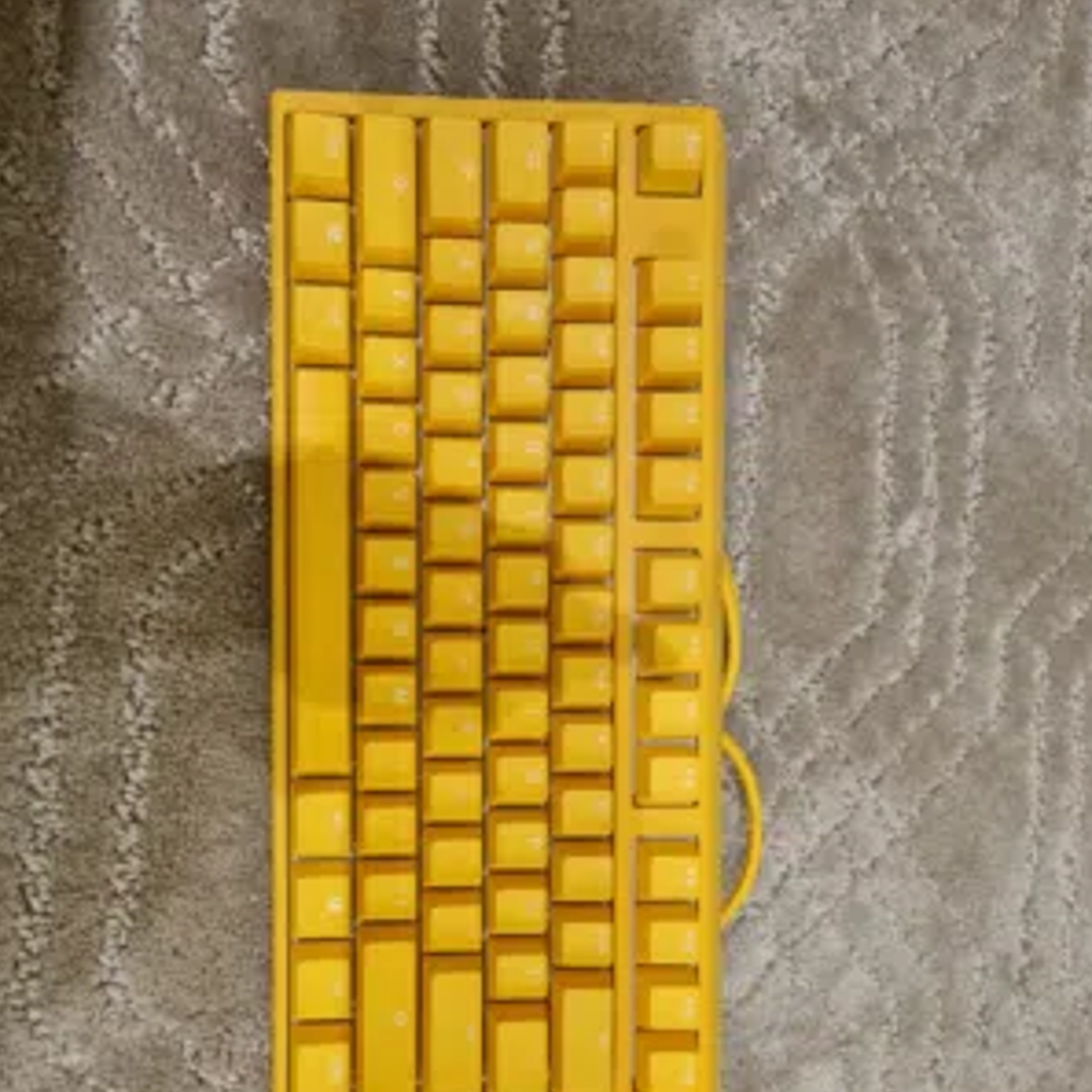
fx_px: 1106
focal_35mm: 31
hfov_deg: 52.5
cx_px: 548
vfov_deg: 52.1
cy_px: 673
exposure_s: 1/50
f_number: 1.8
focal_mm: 5.4
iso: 640
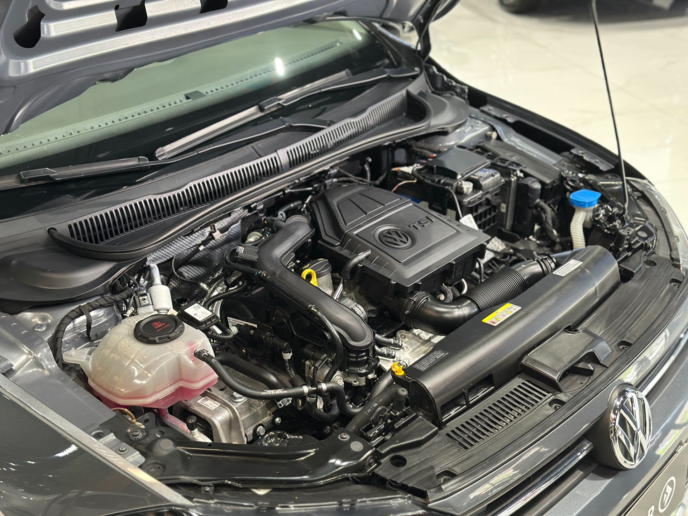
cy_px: 258
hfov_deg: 39.7
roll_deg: +1.5
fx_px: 954
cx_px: 344
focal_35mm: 48
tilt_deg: -27.0
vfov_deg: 30.3
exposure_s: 1/60
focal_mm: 6.86
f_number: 1.78
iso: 320
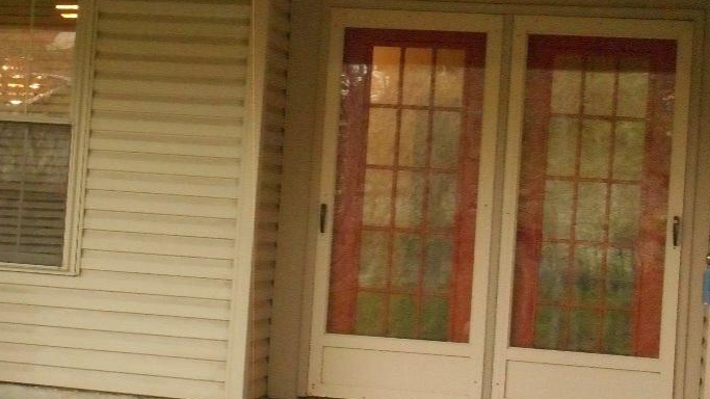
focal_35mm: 101
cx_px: 209
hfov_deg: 21.0
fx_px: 1901
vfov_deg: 12.0
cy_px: 167
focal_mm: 7.9
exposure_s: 1/160
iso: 800
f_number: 4.7
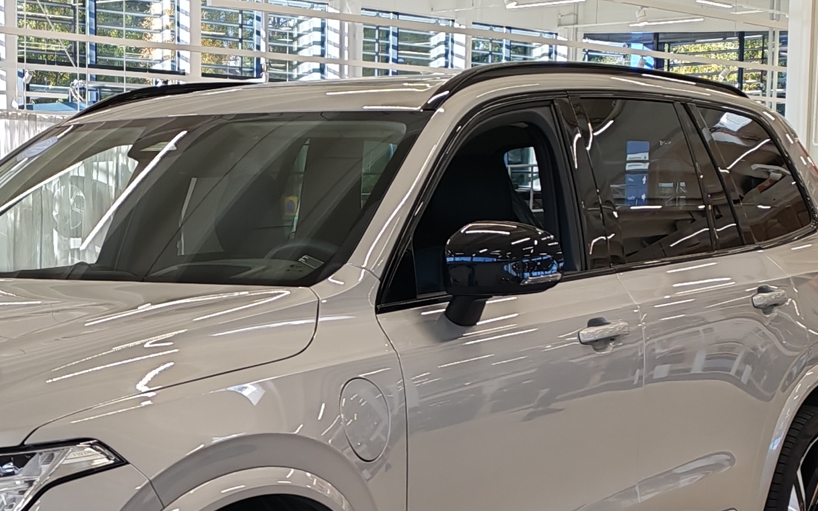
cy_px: 479
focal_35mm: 87
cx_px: 112
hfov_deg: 23.3
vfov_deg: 14.8
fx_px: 1939
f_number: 1.9
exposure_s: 1/100
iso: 100
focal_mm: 6.12
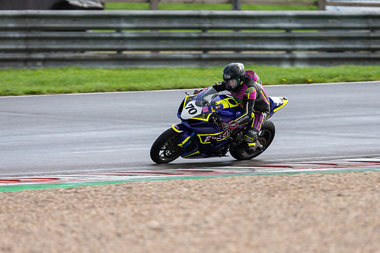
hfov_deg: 2.7
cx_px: 210
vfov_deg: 1.8
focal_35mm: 768
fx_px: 8110
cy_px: 162
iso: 80
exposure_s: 1/500
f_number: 4
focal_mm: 600
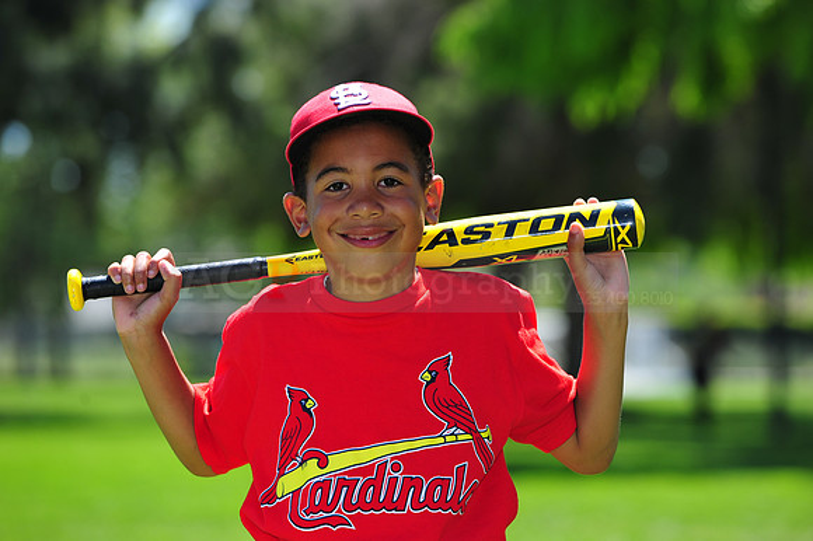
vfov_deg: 7.4
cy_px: 270
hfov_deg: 11.1
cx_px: 406
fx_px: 4175
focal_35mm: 185
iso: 200
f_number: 5.6
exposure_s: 1/500
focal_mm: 185
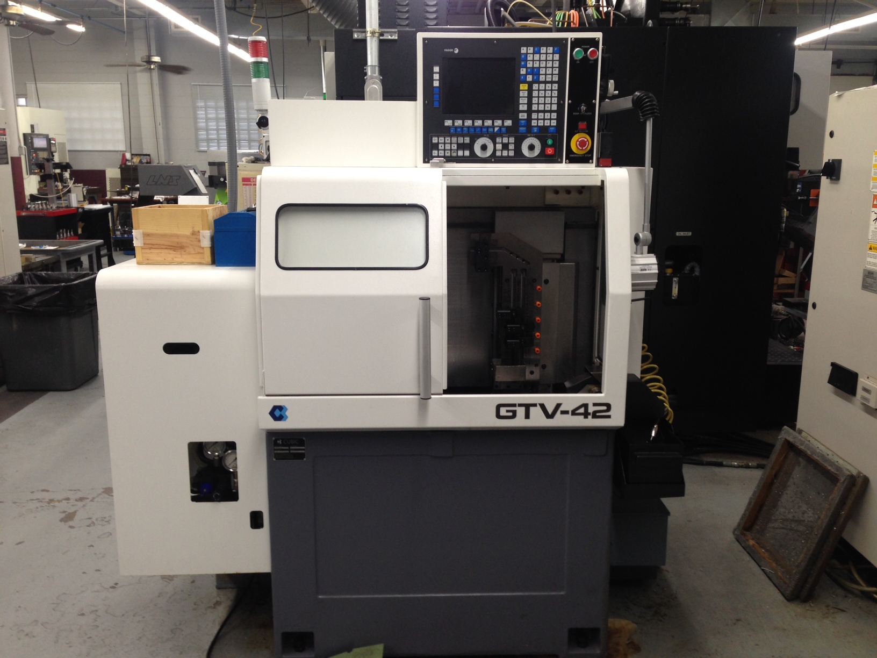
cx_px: 438
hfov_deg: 55.4
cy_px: 329
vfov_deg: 42.9
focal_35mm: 33
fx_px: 836
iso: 50
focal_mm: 4.12
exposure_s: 1/20
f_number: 2.4
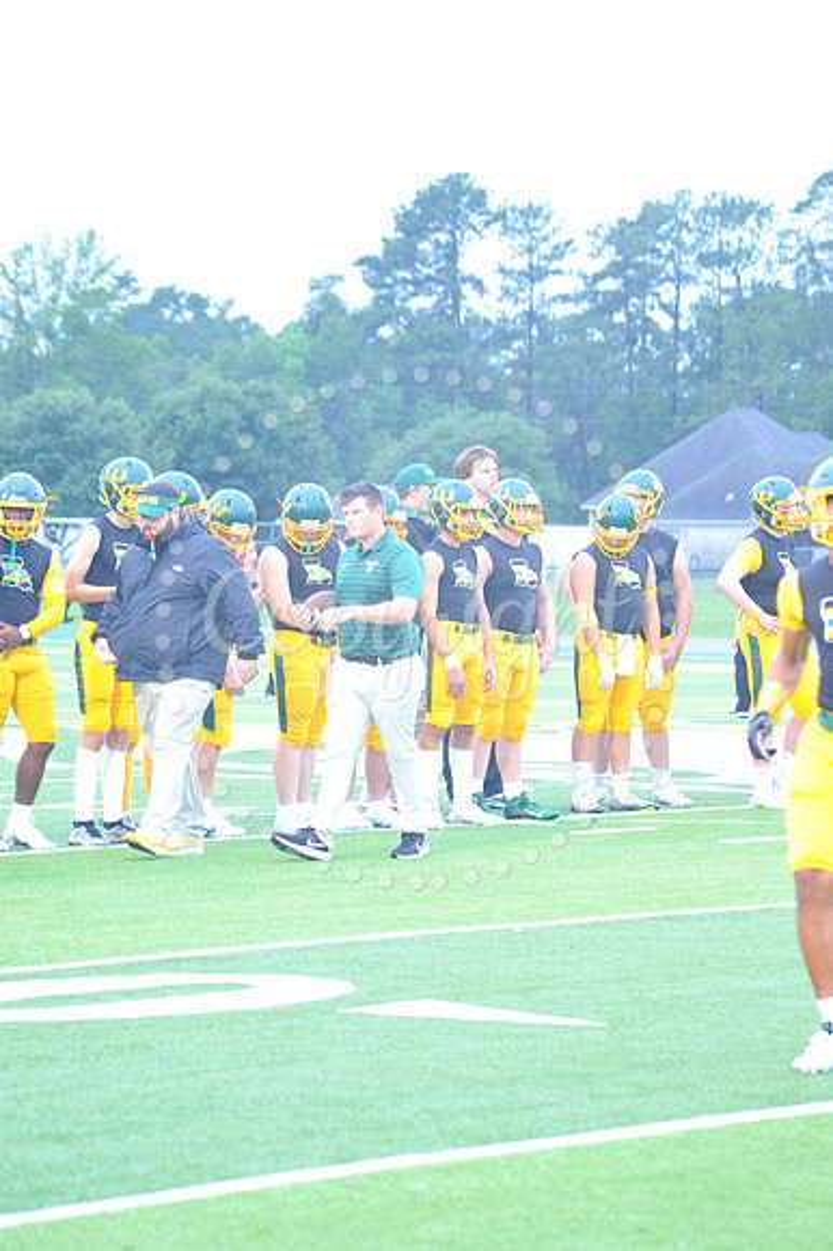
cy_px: 626
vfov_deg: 13.7
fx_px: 5212
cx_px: 416
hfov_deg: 9.1
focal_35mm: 150
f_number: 6.3
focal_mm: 150
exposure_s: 1/125
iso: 5000
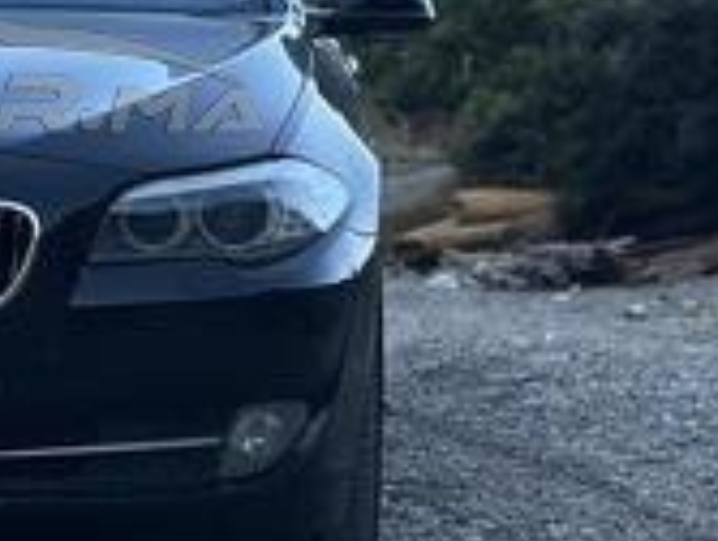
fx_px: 3887
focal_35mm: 187
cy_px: 45
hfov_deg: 10.4
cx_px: -116
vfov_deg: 7.9
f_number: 1.78
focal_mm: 6.86
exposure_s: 1/751
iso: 80
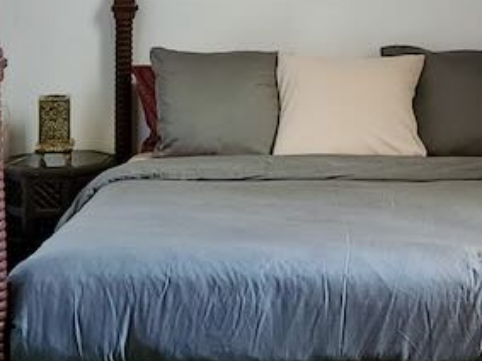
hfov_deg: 18.7
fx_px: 1448
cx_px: 409
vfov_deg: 13.9
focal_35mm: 104
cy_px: -53
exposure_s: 1/100
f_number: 1.8
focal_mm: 5.4
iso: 800
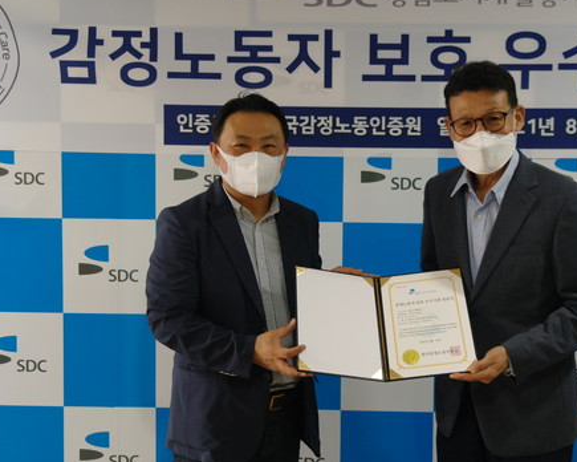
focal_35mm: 45
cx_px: 342
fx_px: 768
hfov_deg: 41.0
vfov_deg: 33.4
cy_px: 216
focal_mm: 24
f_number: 4
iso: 400
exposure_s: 1/20
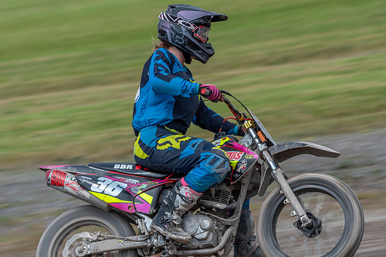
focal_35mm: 347
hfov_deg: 5.9
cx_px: 189
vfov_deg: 4.0
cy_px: 124
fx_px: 3726
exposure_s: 1/250
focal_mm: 260
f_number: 8
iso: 100
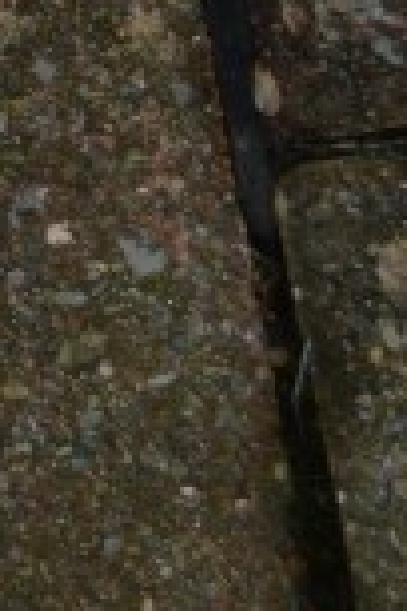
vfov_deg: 5.7
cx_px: -814
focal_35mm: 351
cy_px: -755
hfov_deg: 3.8
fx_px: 5952
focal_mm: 34
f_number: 5.6
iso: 100
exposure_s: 1/125
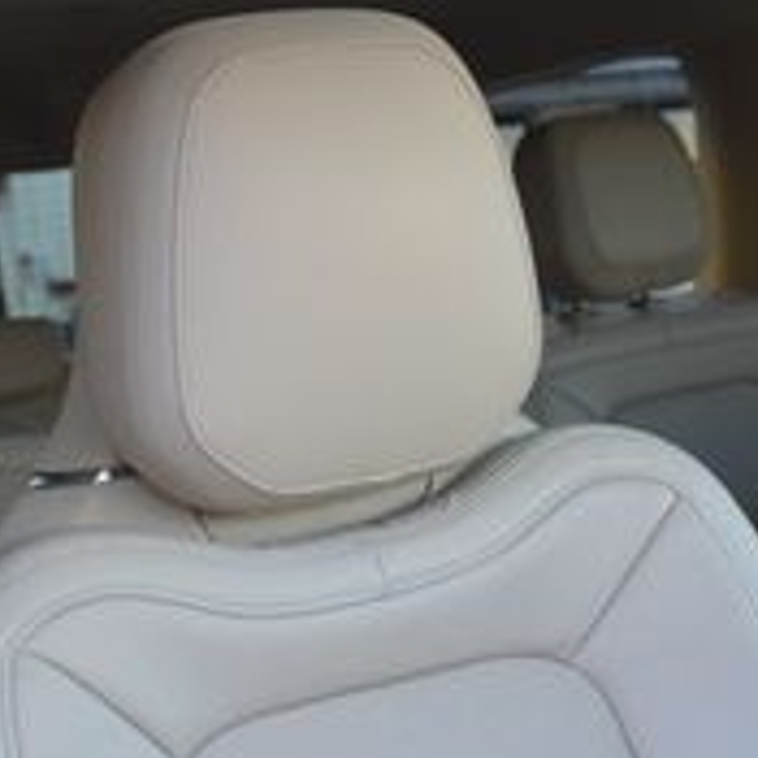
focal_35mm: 84
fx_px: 2081
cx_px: 658
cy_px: 541
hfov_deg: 20.3
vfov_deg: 20.5
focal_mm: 18
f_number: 4.5
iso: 400
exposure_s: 1/80
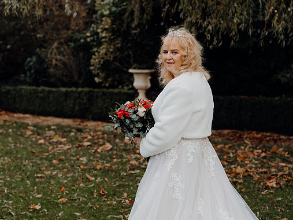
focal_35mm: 77
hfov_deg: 25.3
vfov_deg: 19.1
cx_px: 162
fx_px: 652
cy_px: 109
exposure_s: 1/250
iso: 1250
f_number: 3.5
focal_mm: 70
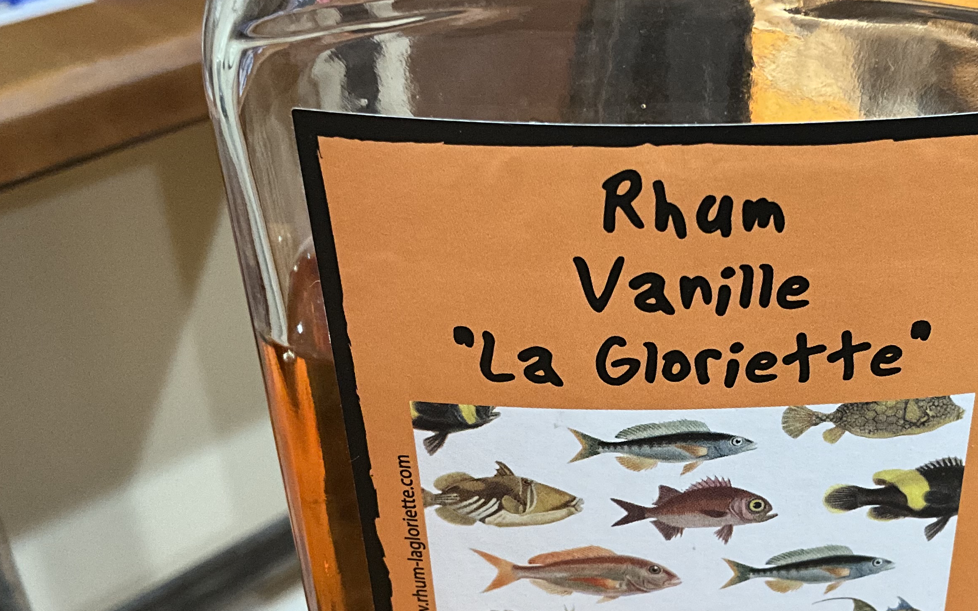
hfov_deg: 37.6
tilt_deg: -35.1
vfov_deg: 24.4
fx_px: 1413
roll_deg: -0.8
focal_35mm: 53
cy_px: 366
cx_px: 685
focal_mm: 3
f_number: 1.8
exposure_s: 1/32
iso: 320
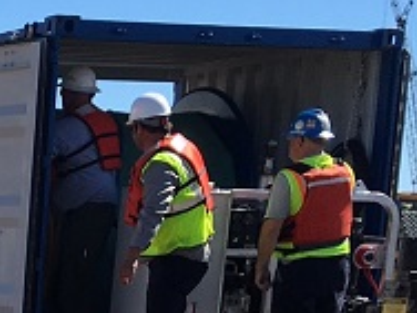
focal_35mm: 154
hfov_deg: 11.7
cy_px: 597
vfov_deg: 9.1
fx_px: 1855
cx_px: -368
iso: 25
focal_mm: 4.15
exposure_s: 1/1570
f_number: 2.2
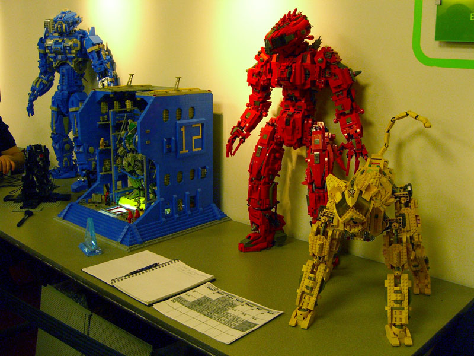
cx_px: 237
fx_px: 520
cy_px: 178
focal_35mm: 38
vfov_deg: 37.7
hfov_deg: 49.0
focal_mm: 7.9
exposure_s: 1/100
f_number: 2.8
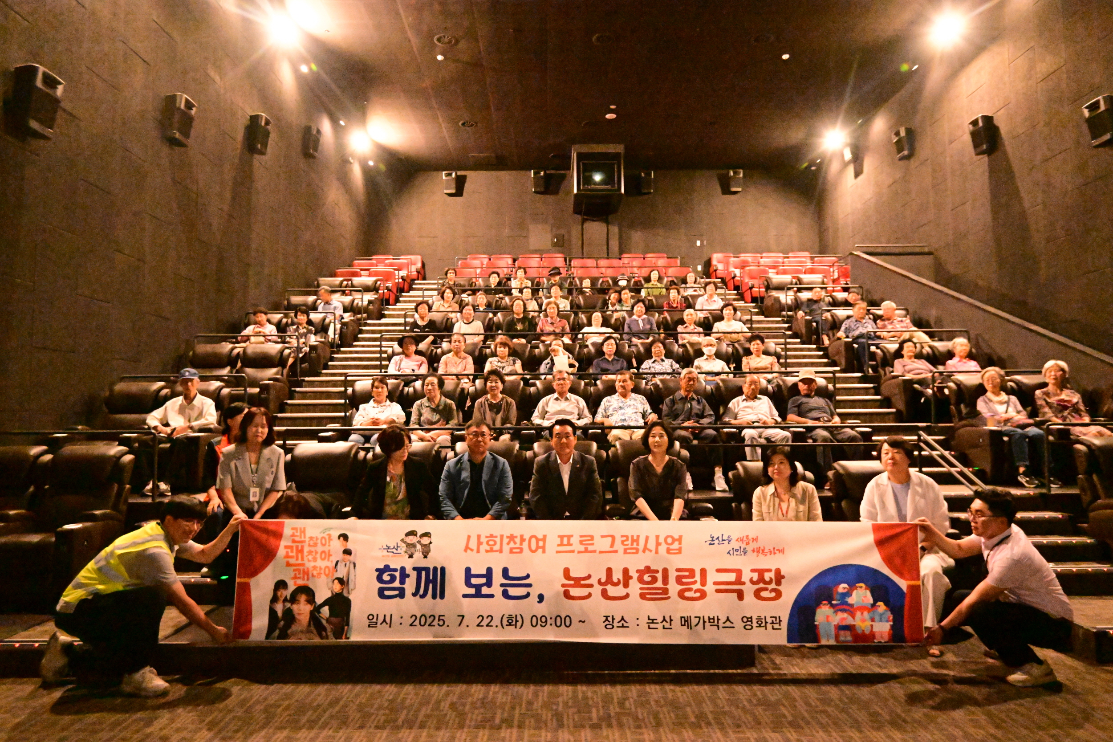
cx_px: 556
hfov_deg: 76.1
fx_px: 711
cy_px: 371
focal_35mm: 23
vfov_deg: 55.1
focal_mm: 23
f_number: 4
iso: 51200
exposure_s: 1/160
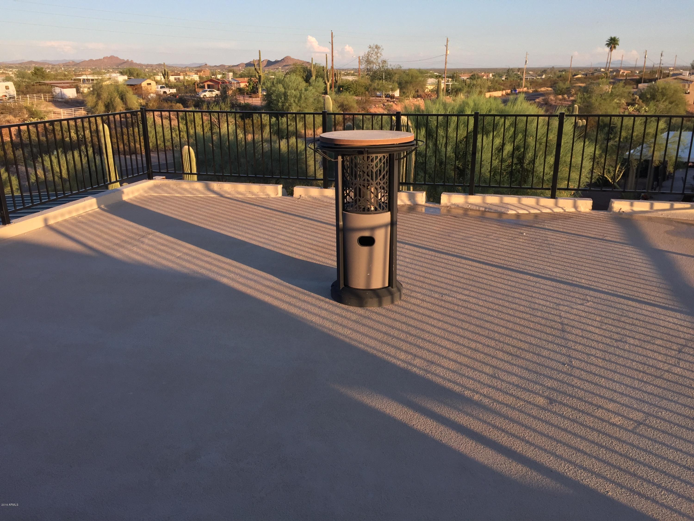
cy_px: 260
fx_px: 581
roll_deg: -0.2
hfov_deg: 61.7
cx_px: 347
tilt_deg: -18.7
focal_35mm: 29
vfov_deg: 48.2
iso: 32
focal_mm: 4.15
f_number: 2.2
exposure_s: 1/618
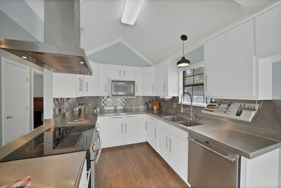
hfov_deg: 112.6
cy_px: 94
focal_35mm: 12
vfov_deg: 90.1
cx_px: 140
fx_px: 94
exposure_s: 1/5
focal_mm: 12
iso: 640
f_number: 9
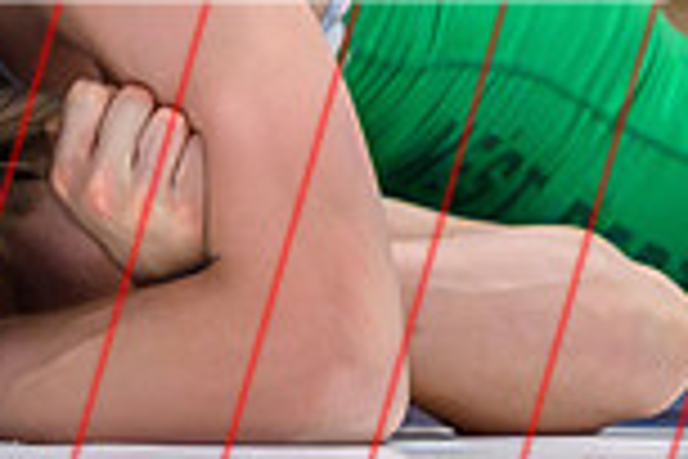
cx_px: 98
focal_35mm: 1115
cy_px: 89
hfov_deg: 1.8
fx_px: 21307
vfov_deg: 1.2
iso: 8000
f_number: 2.8
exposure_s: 1/800
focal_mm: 165
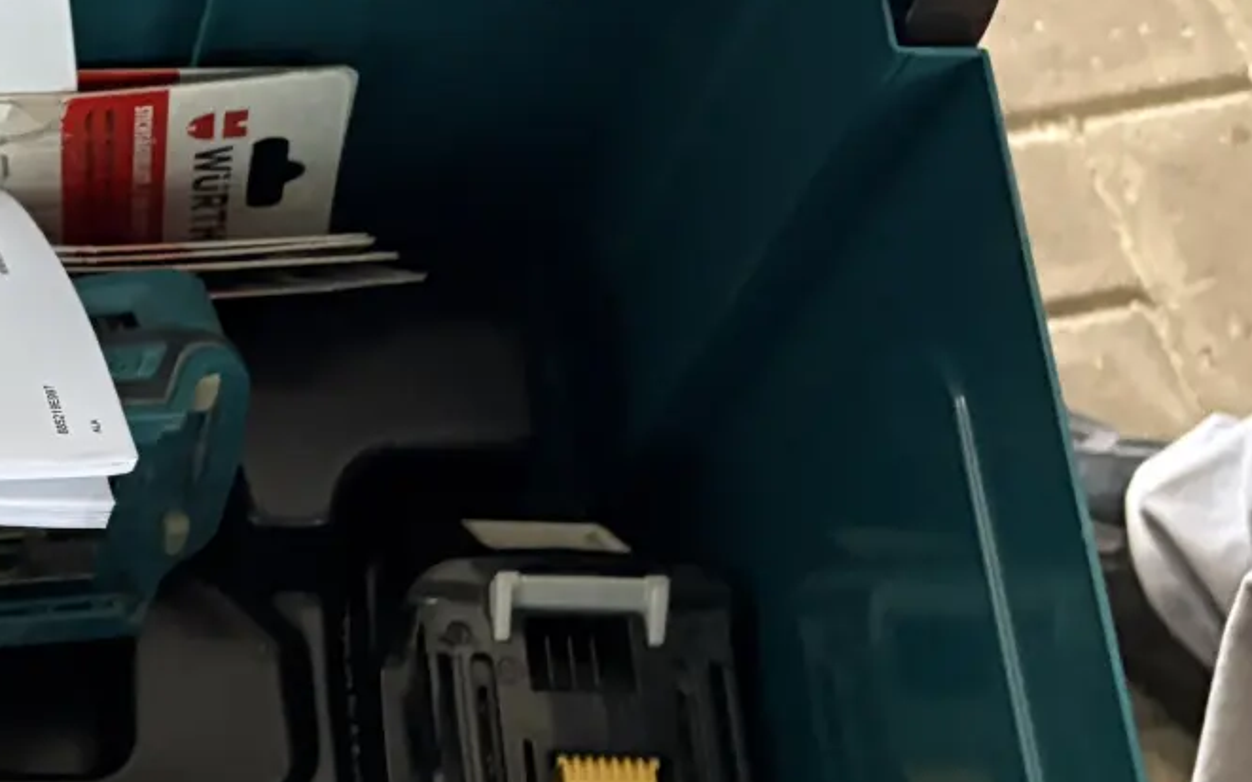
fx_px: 2729
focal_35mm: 80
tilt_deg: -63.8
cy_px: 523
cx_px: -259
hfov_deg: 23.5
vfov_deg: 16.3
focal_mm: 5.96
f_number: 1.6
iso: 500
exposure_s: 1/25
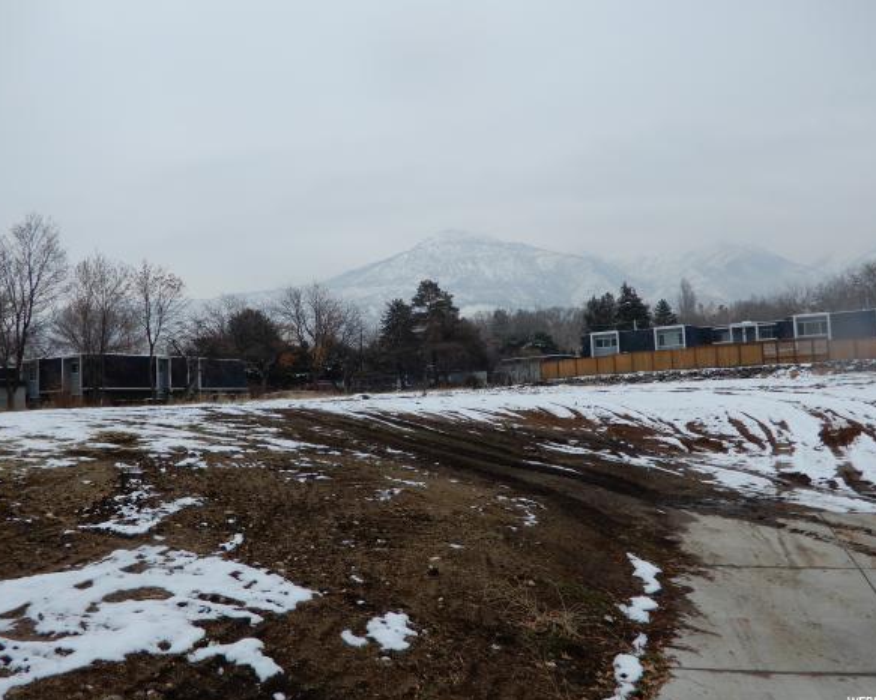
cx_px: 415
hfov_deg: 58.8
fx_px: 778
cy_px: 347
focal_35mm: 30
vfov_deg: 48.5
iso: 80
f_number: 3.5
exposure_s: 1/500
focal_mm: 5
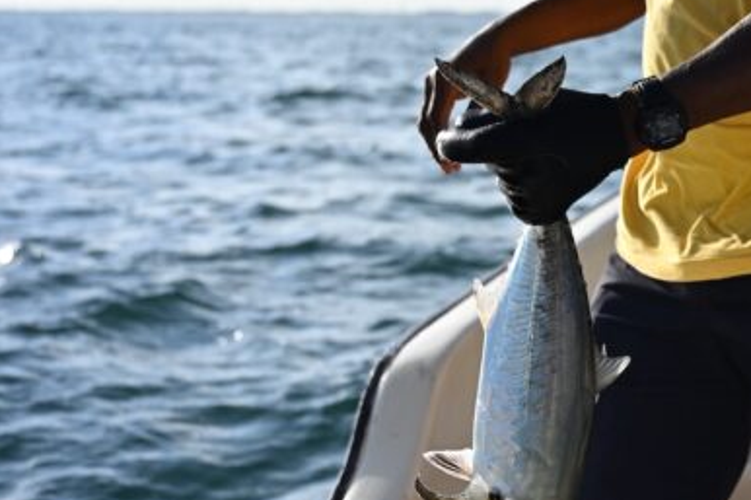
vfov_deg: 17.6
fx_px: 1606
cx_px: 835
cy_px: 135
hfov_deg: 24.5
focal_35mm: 77
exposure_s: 1/5000
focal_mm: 29
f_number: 2.8
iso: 200
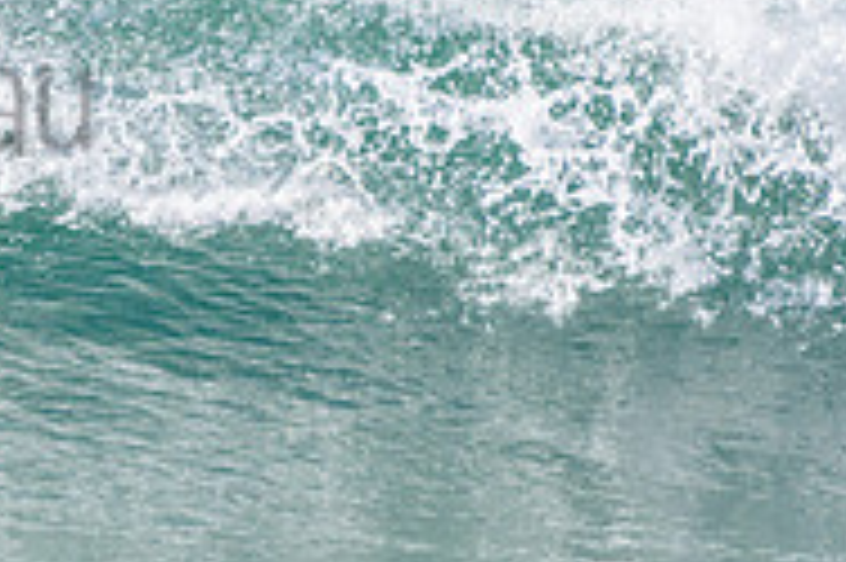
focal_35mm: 2319
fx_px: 54448
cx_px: -382
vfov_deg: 0.6
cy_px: 47
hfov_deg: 0.9
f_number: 5.6
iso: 450
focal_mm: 500
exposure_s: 1/2000
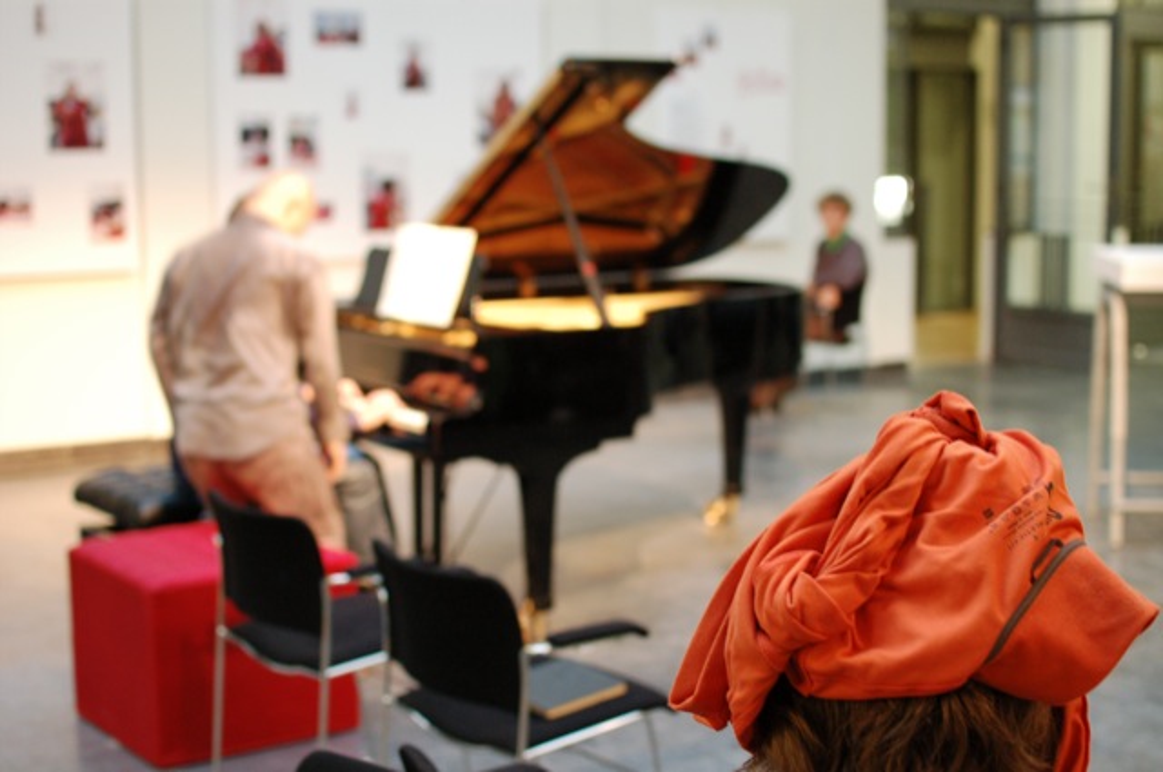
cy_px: 386
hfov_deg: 37.9
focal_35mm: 52
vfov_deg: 25.7
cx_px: 582
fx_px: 1694
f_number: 2.8
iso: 800
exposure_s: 1/30
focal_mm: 35
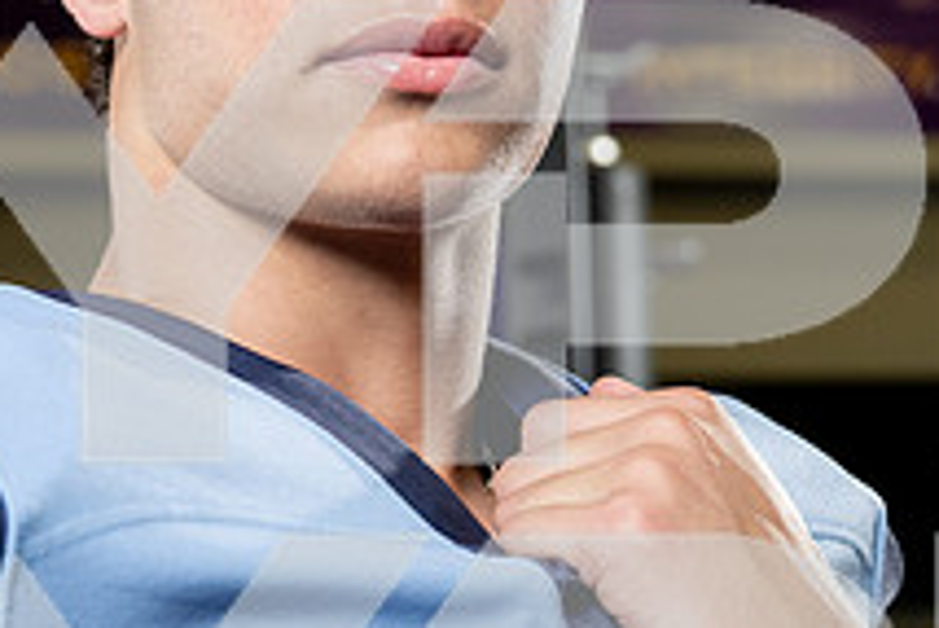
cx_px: 338
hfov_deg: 18.4
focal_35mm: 111
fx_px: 2897
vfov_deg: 12.4
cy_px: 235
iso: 640
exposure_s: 1/250
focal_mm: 41
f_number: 4
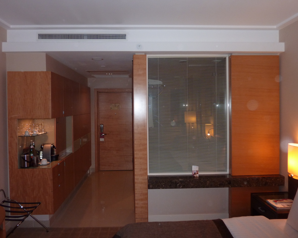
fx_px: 238
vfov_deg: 53.2
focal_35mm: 27
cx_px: 143
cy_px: 115
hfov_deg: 64.0
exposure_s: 1/30
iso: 200
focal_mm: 4.1
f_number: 3.3
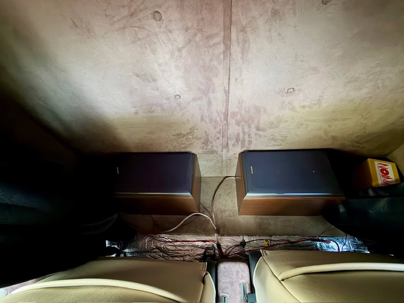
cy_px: 152
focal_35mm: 14
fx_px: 163
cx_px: 202
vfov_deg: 85.7
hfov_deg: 102.1
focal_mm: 2.22
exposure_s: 1/12
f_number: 2.2
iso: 1250
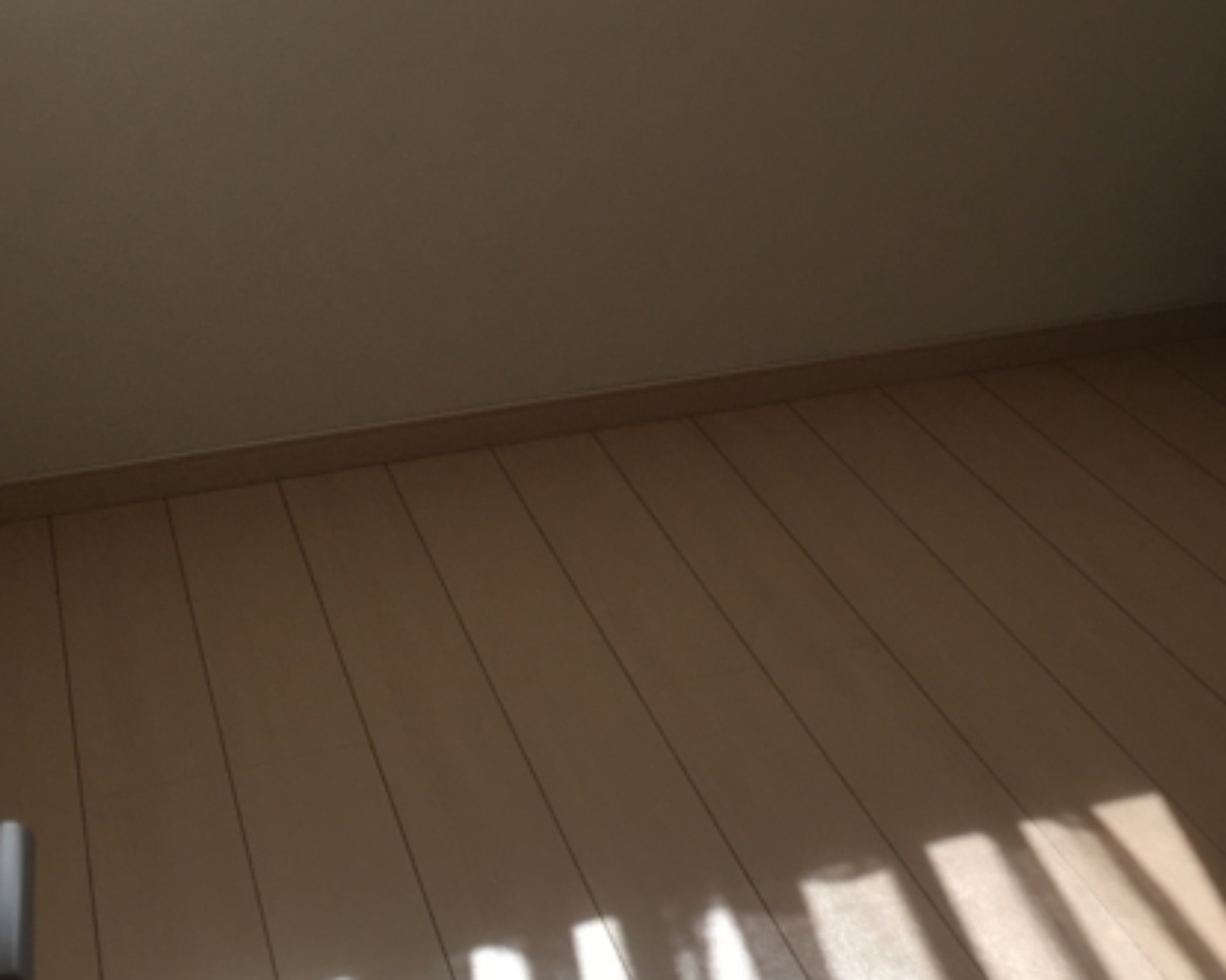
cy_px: 175
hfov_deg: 26.5
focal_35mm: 70
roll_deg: +1.4
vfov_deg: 21.5
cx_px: 1016
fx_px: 2539
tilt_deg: -15.1
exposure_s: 1/273
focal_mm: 4.15
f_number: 2.2
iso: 25
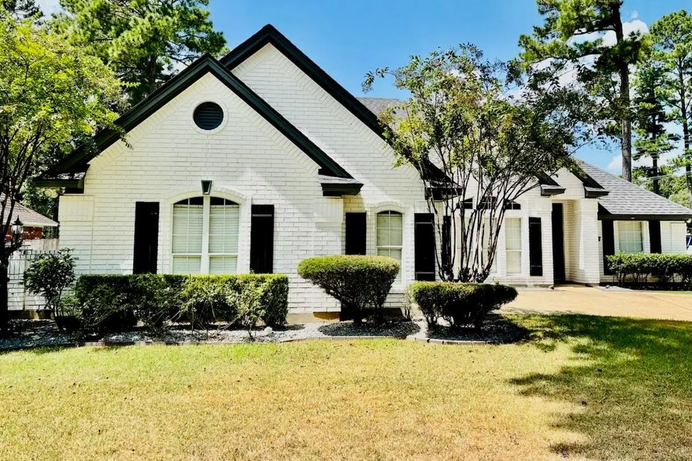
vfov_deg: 46.3
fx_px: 538
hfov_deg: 65.5
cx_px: 355
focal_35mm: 28
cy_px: 199
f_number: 1.6
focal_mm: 5.96
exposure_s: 1/2062
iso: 50
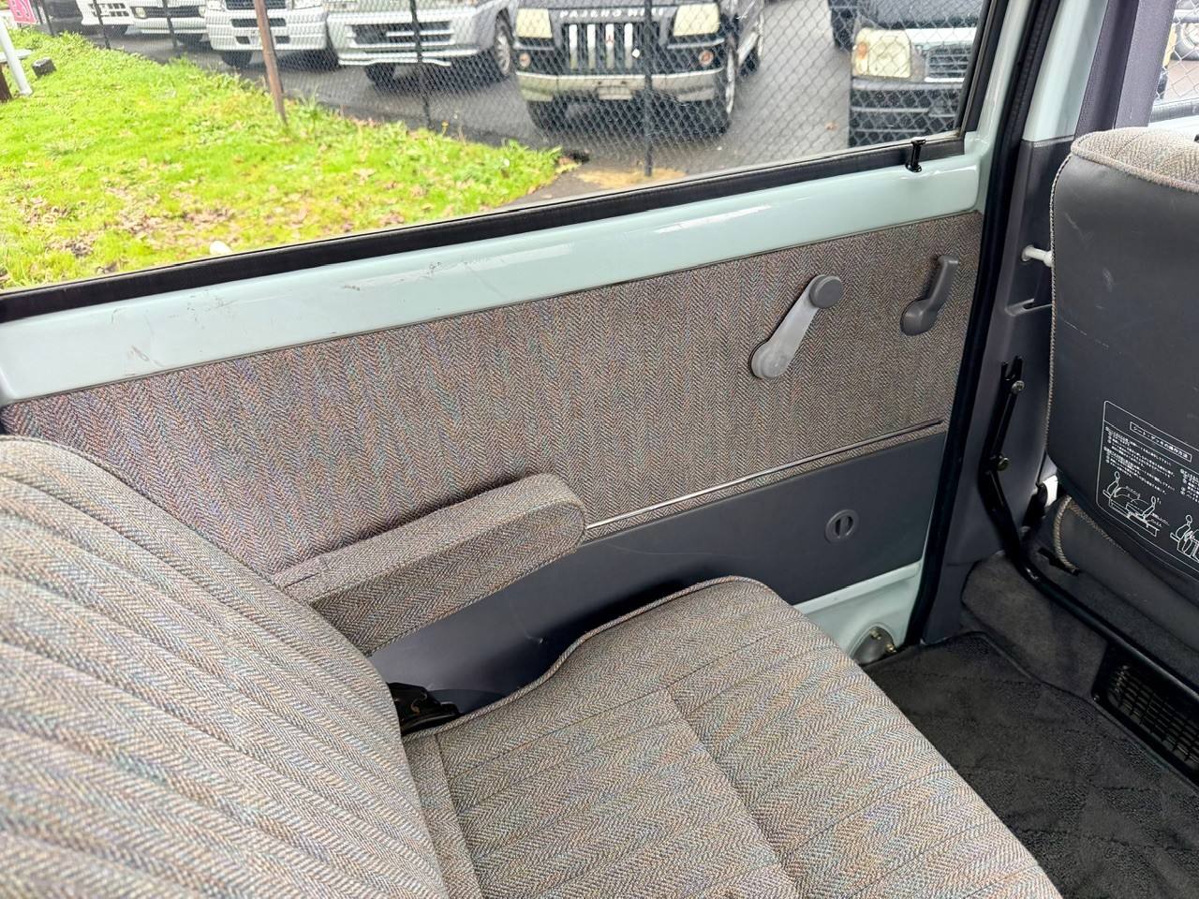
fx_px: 831
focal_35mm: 24
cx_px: 600
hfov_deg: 71.6
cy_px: 450
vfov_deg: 56.8
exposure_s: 1/66
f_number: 1.78
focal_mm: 6.76
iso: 200
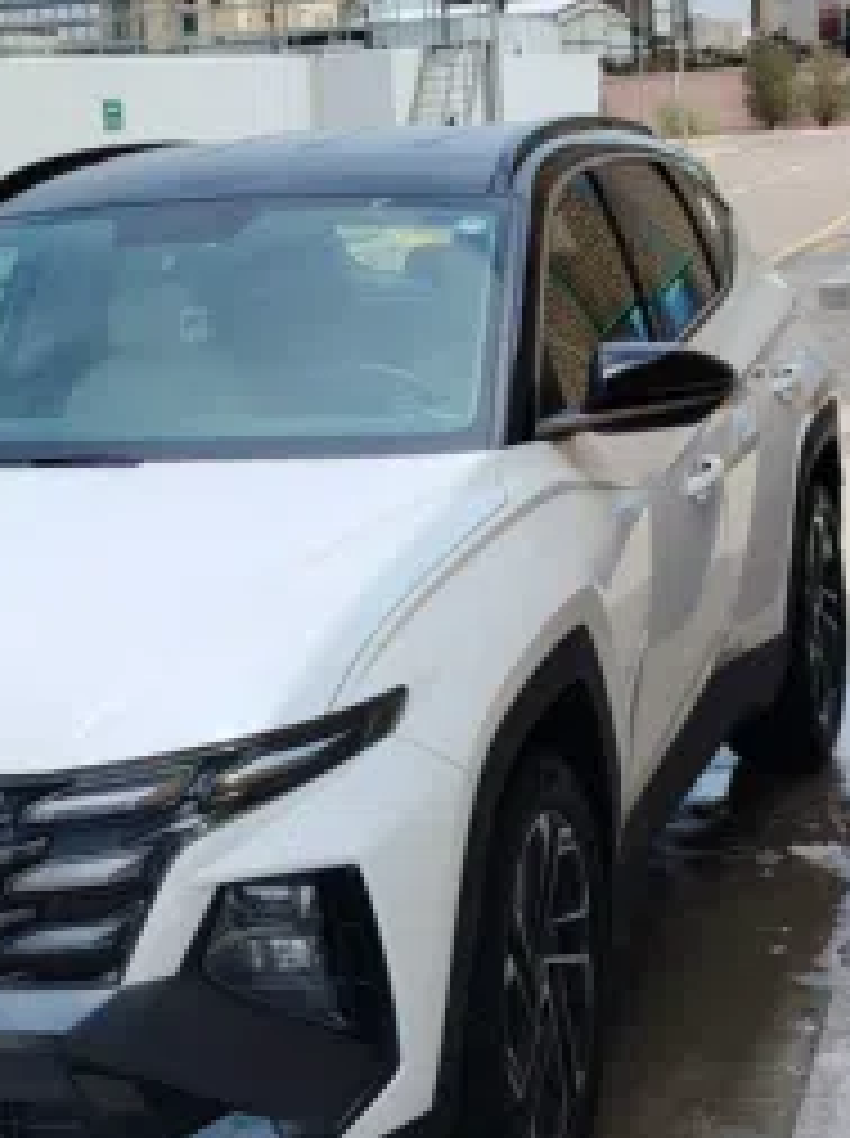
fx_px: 2495
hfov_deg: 19.2
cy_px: 468
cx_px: 207
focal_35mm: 76
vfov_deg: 25.7
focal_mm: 5.25
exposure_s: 1/1623
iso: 100
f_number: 1.75
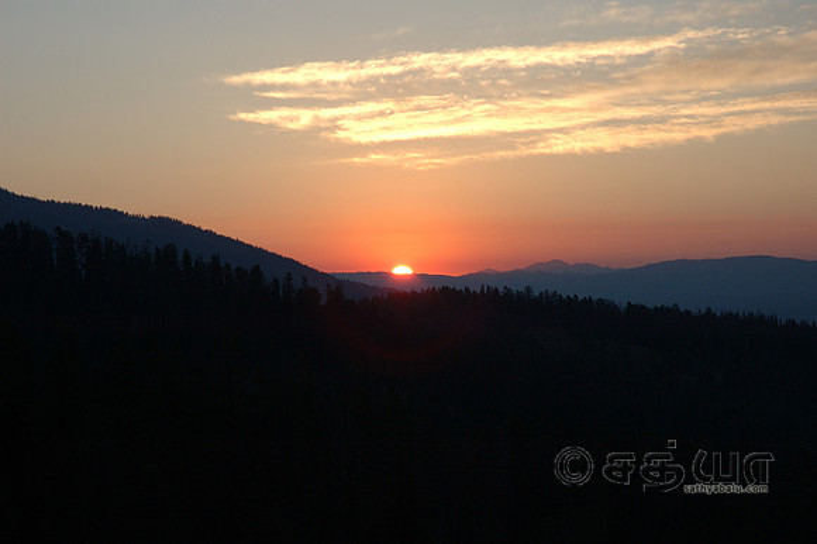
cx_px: 408
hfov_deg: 19.5
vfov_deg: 13.0
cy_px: 272
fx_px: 2381
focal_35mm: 105
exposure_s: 1/250
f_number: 8
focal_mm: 70
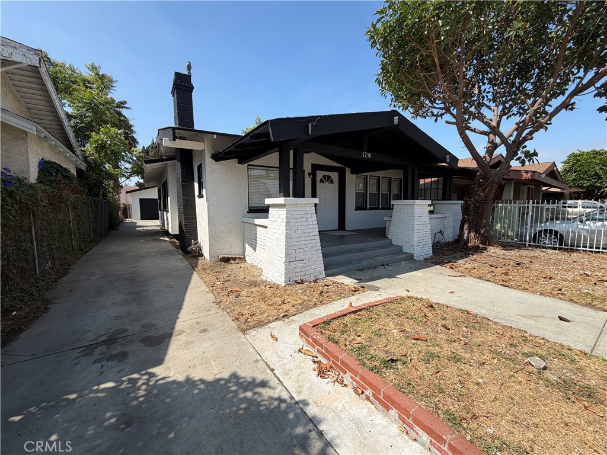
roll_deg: -0.7
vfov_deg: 85.7
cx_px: 304
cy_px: 228
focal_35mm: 14
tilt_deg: -5.9
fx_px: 245
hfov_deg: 102.1
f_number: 2.2
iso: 25
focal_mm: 2.22
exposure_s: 1/770
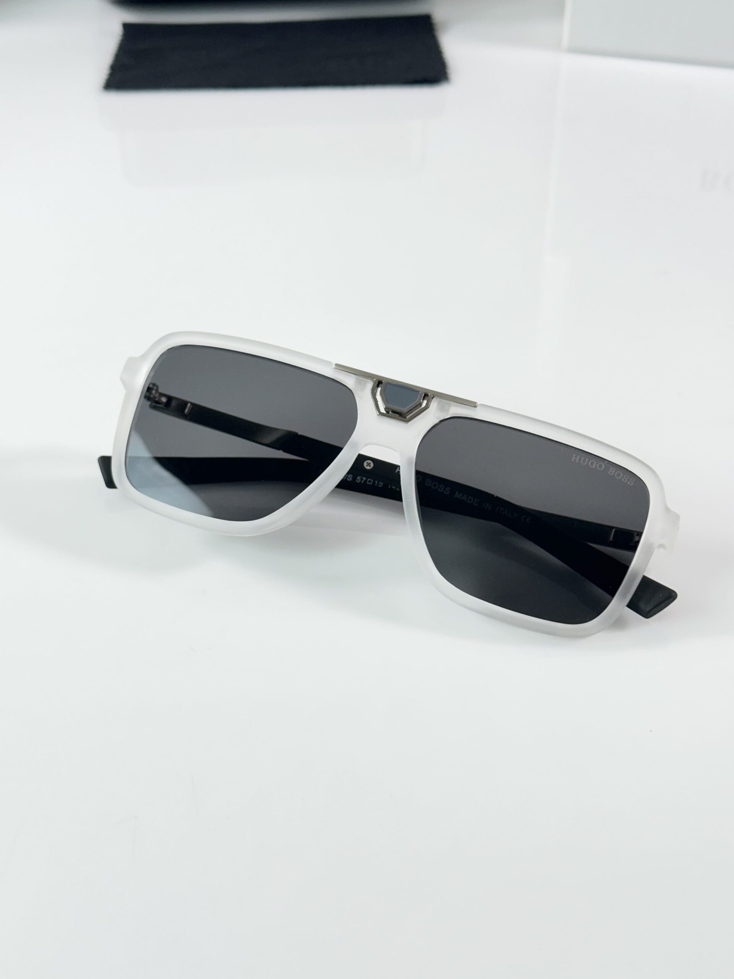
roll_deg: +0.7
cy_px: 490
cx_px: 367
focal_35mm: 48
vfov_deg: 39.7
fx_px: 1357
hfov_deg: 30.3
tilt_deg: -38.2
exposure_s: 1/100
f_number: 1.78
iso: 80
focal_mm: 6.86
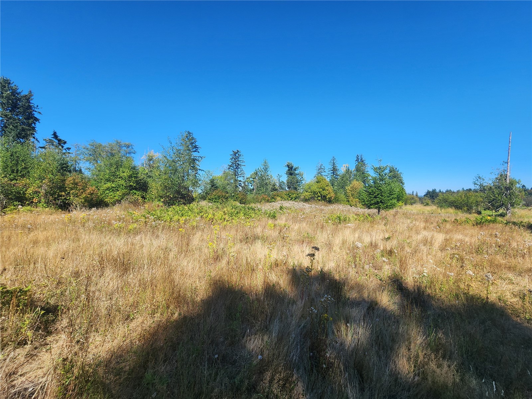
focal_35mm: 13
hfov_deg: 106.2
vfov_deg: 89.9
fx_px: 200
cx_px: 266
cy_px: 200
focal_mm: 2.2
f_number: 2.2
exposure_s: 1/1114
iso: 50
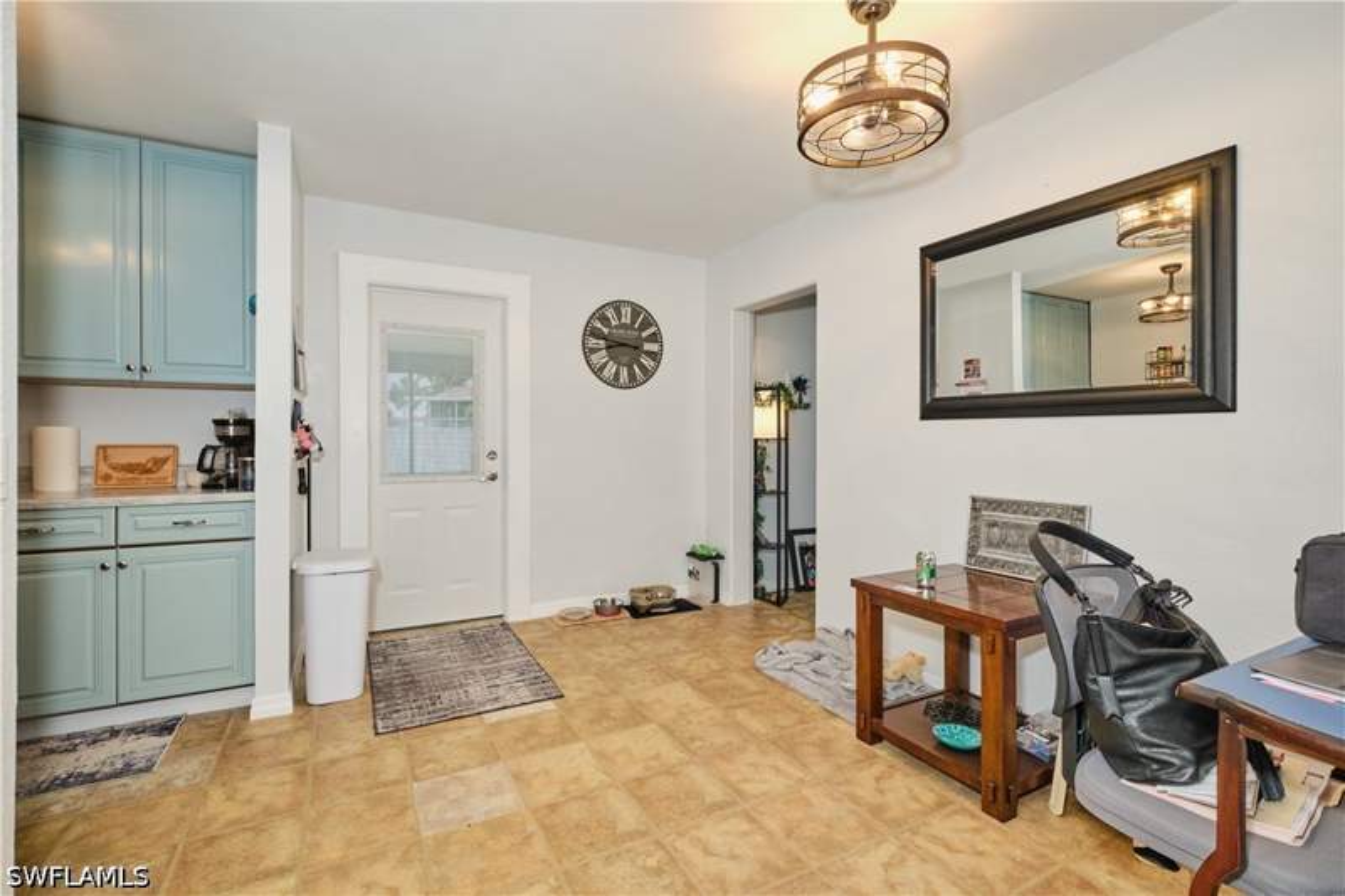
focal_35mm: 15
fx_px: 560
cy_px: 448
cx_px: 672
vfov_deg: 77.3
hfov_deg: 100.4
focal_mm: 10
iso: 400
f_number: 8
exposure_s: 1/15
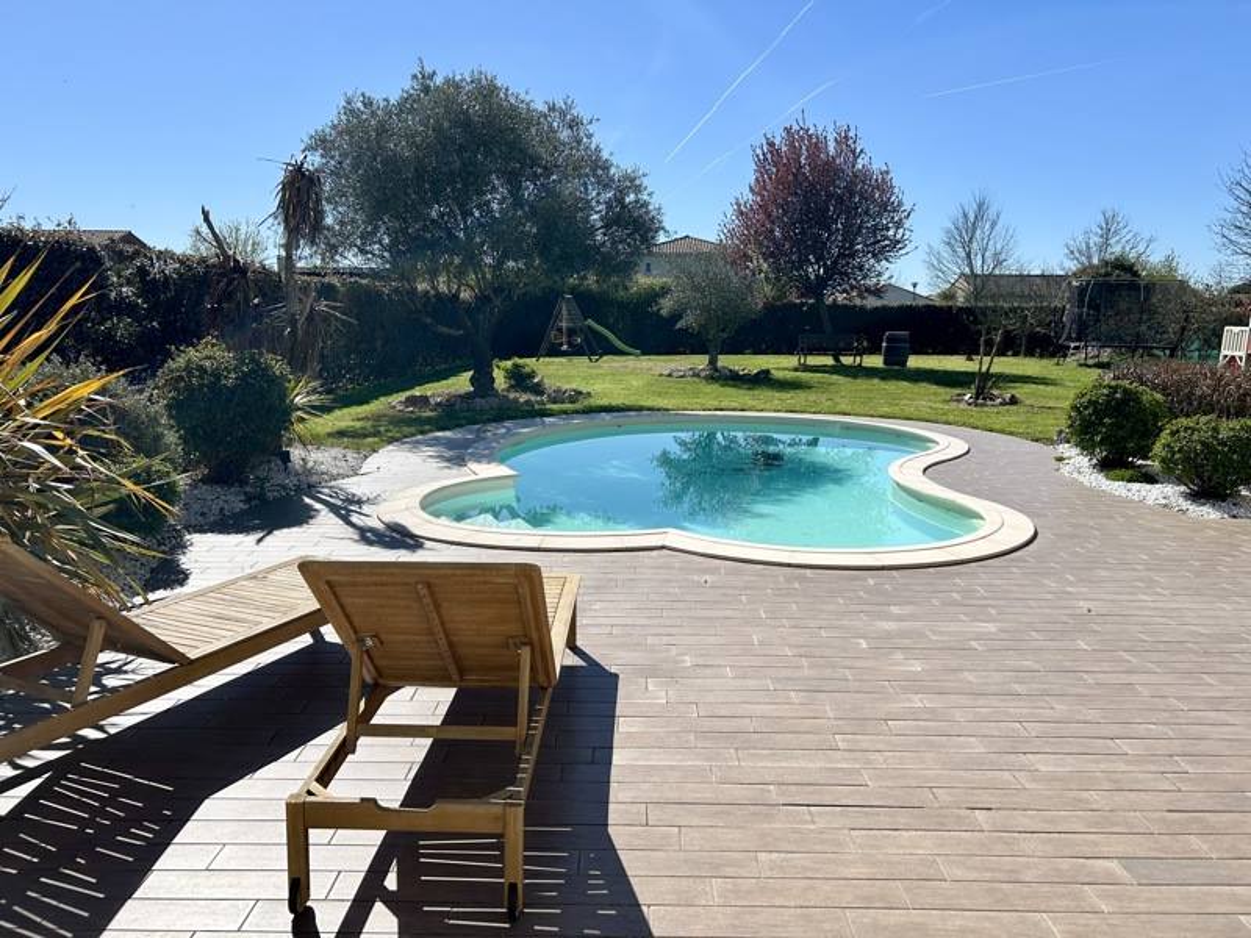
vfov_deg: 53.1
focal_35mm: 26
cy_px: 469
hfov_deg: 67.3
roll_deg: -0.2
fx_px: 940
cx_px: 626
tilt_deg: -9.4
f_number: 1.5
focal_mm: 5.7
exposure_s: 1/5882
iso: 50
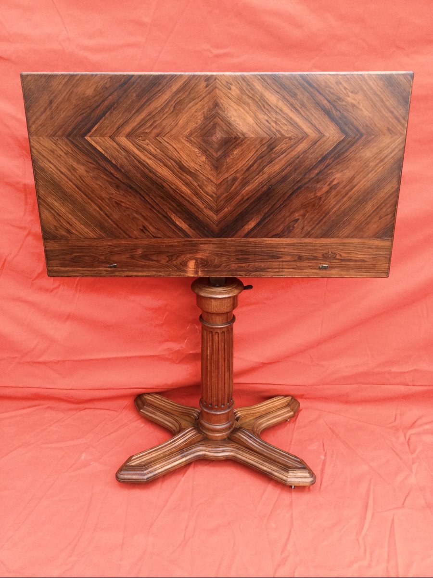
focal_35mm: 31
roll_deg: -1.6
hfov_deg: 45.4
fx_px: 517
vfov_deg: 58.4
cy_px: 289
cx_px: 216
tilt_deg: -24.1
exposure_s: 1/33
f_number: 2.4
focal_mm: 3.3
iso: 32
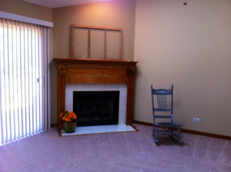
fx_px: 233
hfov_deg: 52.7
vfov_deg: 40.6
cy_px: 86
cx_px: 116
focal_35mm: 35
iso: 125
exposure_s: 1/17
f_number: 2.8
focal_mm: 3.85
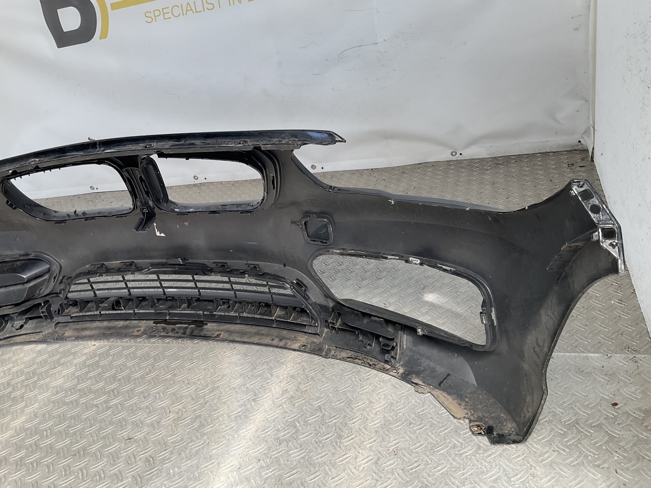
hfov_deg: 61.7
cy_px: 244
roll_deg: +12.3
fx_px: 545
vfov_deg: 48.2
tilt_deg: -28.0
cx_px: 326
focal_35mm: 29
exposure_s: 1/305
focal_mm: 3
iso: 16
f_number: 1.8
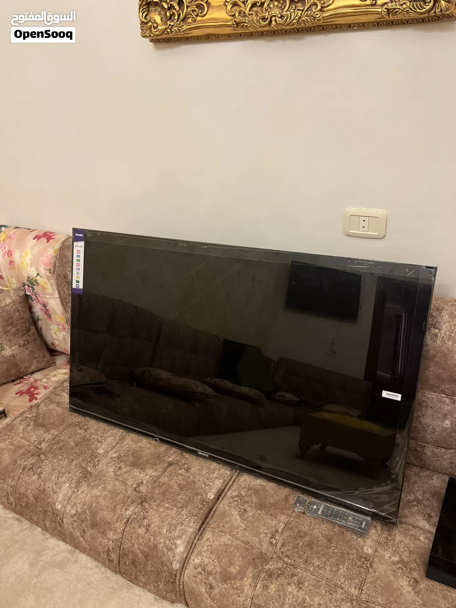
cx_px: 228
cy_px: 304
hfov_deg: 53.1
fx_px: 457
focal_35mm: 26
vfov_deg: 67.3
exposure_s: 1/50
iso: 500
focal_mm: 5.1
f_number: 1.6
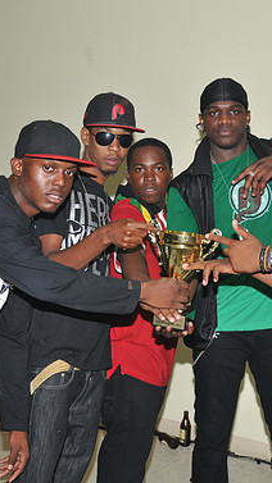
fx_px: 744
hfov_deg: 20.7
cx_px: 172
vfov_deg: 36.0
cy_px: 238
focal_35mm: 58
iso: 320
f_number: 5
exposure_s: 1/250
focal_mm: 24
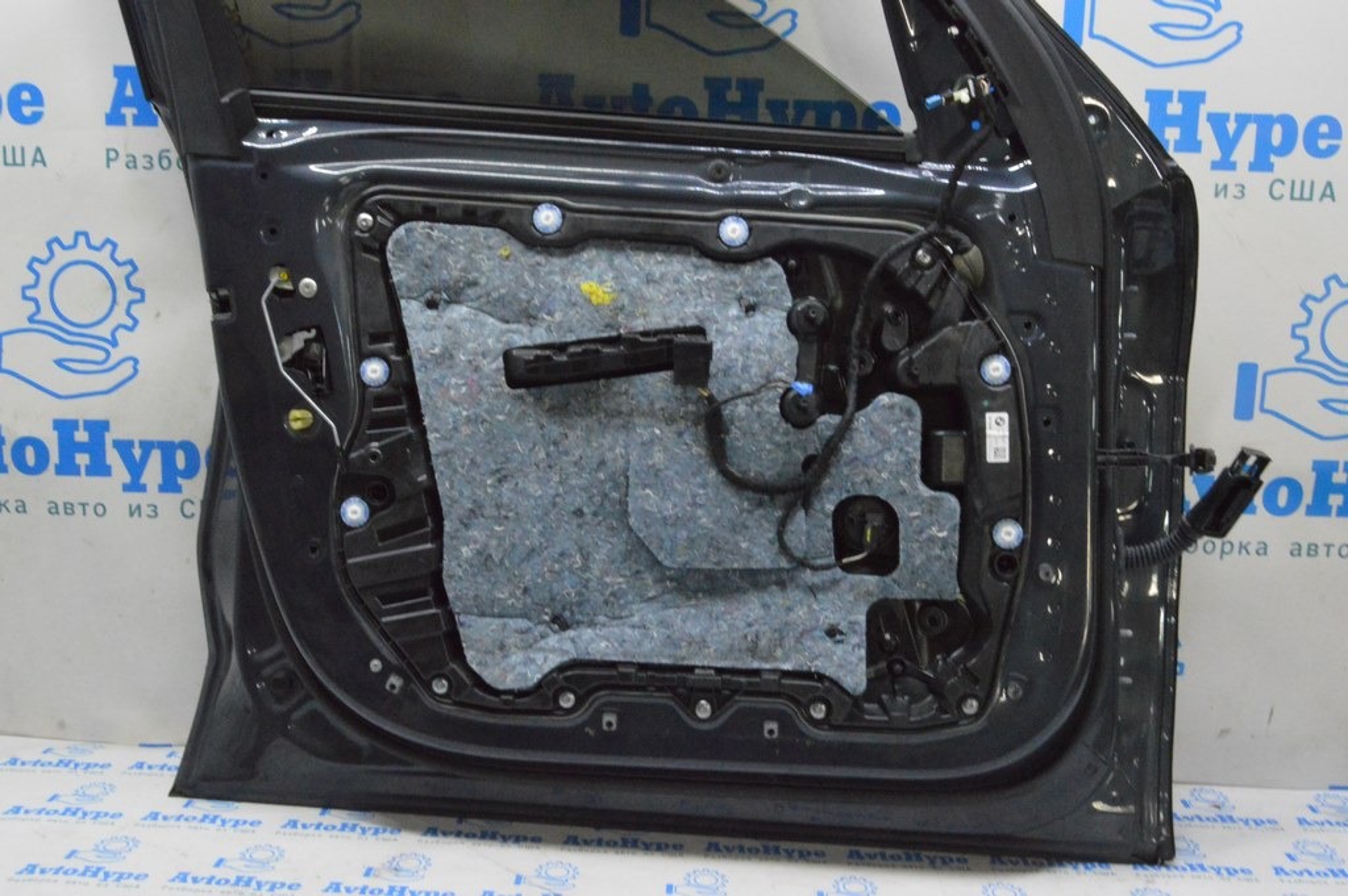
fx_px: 1291
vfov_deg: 38.3
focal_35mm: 34
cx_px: 674
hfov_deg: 55.1
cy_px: 448
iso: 6400
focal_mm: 23
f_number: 20
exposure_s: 1/20
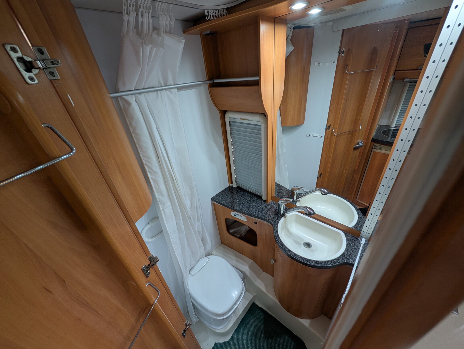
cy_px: 174
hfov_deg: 110.5
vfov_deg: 94.6
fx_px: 161
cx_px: 232
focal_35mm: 12
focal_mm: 2.02
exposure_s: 1/29.1
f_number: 1.7
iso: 69
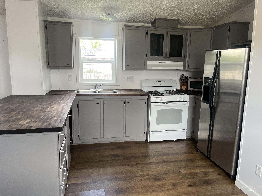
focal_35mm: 26
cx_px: 131
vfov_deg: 53.1
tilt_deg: -10.9
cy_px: 98
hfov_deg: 67.3
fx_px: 197
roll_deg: -0.5
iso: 125
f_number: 1.6
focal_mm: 5.1
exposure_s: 1/120
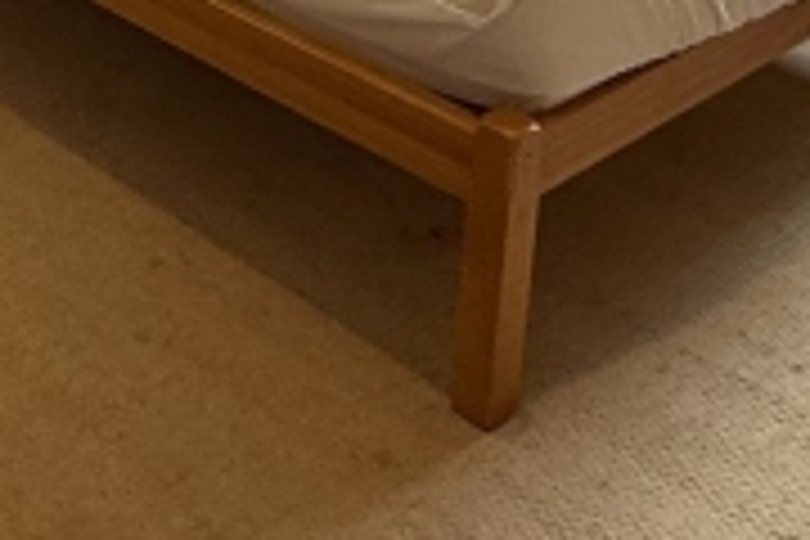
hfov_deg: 23.5
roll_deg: +0.5
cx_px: 9
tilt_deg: -15.4
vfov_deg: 14.8
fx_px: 1867
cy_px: -360
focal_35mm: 83
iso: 125
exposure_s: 1/99
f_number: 2.2
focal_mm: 2.22
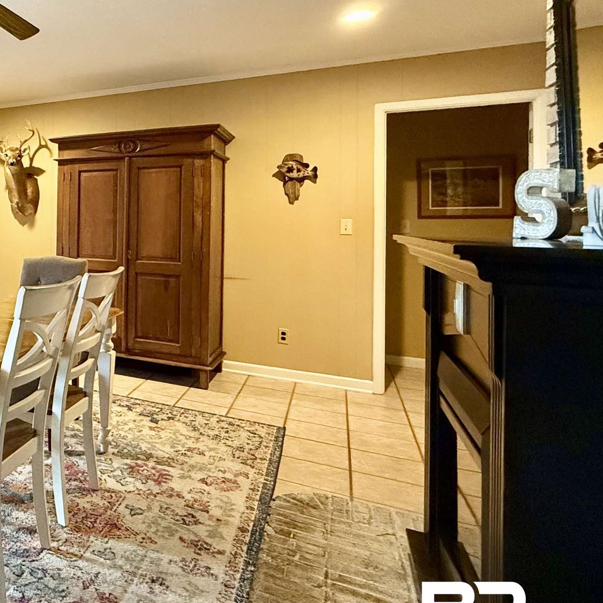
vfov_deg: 56.5
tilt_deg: +0.7
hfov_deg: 45.3
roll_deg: -0.7
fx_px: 552
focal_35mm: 28
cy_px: 218
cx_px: -38
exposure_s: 1/60
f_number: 2.2
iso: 800
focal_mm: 2.22
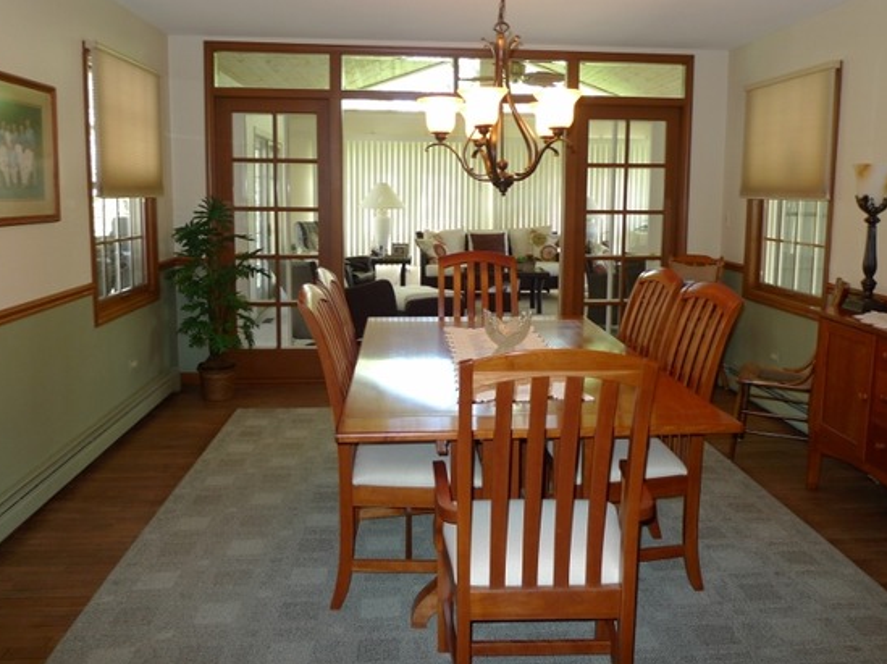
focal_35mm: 28
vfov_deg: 49.5
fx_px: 717
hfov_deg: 63.4
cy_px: 283
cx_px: 467
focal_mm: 5.1
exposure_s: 1/30
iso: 125
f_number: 2
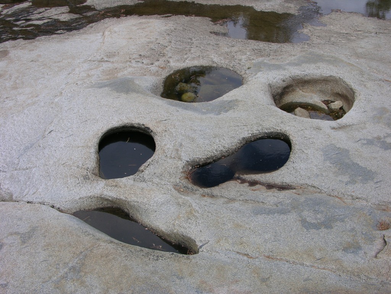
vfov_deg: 40.7
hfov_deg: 52.6
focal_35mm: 35
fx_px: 395
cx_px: 196
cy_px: 147
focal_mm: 8.9
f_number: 5
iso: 50
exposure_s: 1/159
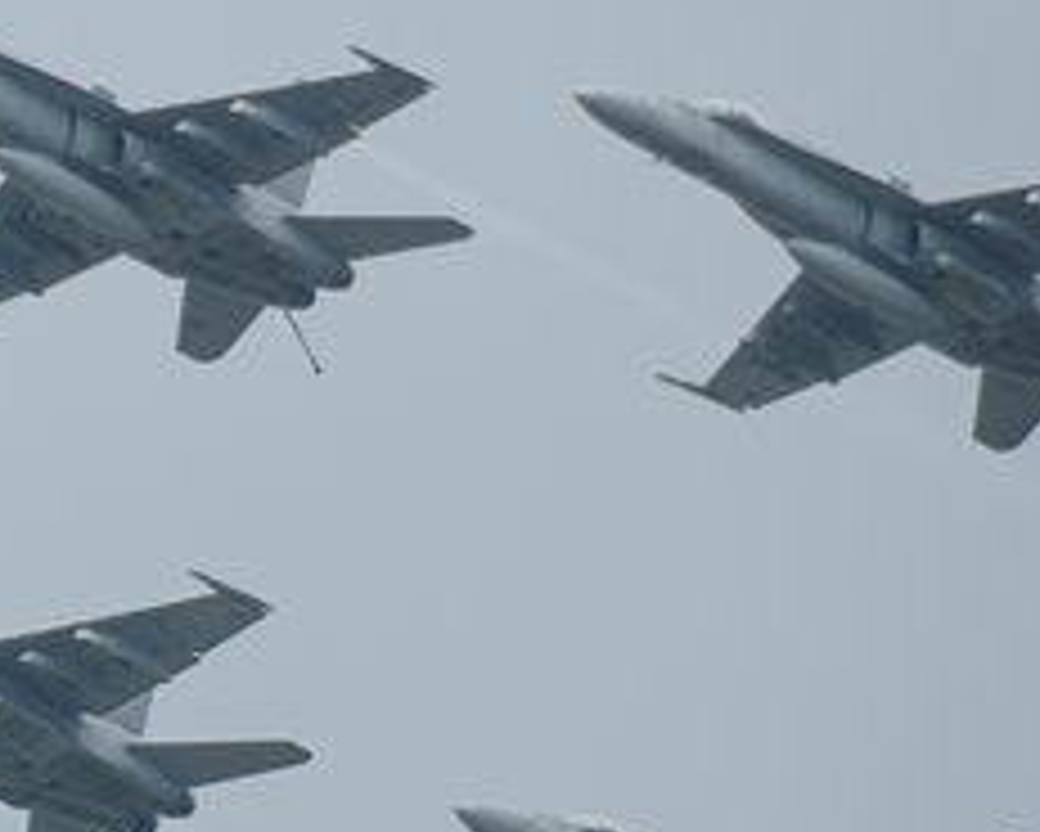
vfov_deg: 1.2
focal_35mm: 1244
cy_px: 639
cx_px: 230
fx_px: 38306
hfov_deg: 1.6
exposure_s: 1/500
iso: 200
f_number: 8
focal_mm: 400
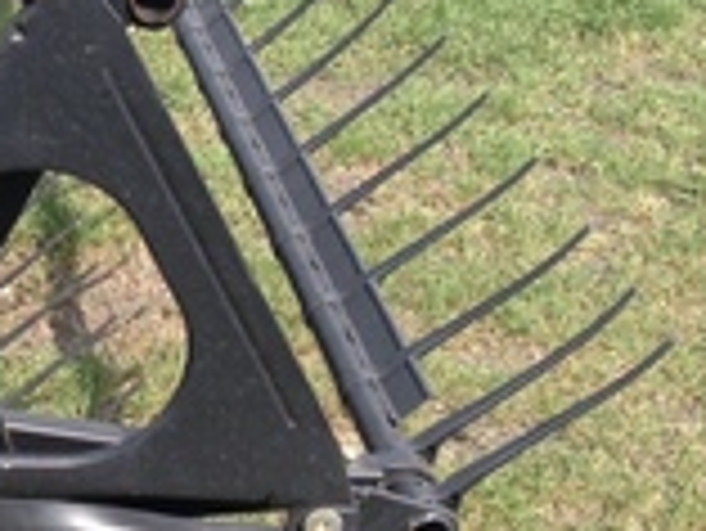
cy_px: 112
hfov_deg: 15.2
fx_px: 2470
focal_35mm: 121
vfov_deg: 12.2
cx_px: -310
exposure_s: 1/690
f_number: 2.4
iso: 64
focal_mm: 4.28
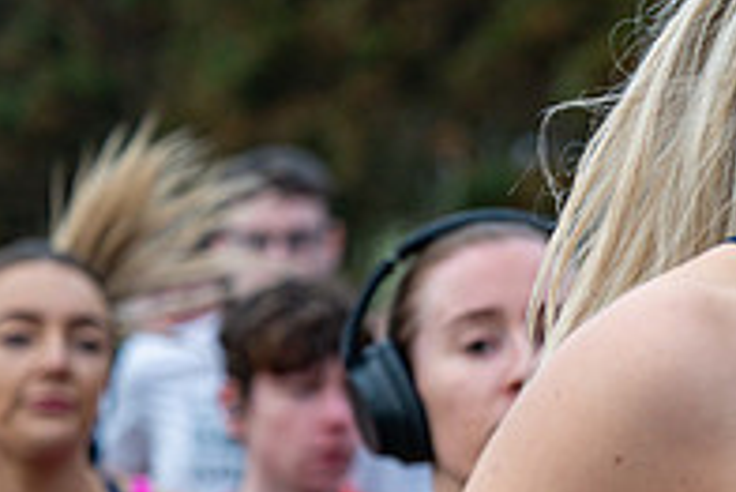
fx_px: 4235
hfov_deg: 9.7
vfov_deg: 6.6
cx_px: 1014
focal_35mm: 207
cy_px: 535
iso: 500
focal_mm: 70
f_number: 2.8
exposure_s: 1/1250
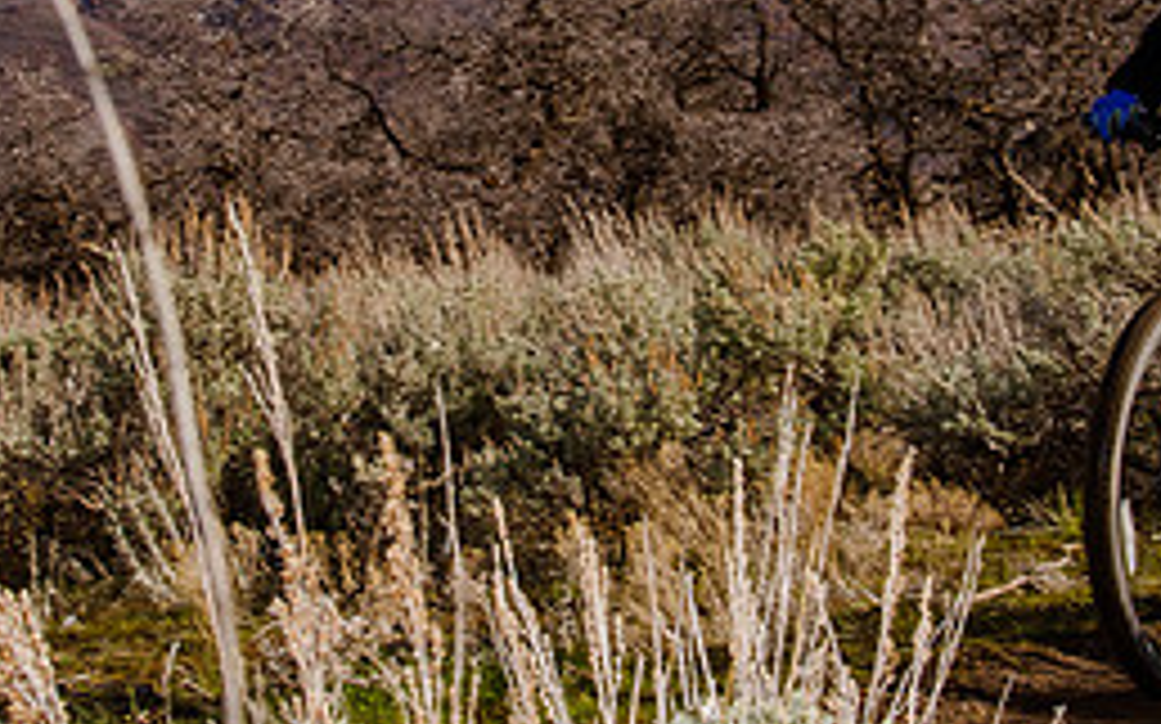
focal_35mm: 107
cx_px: 540
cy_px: 85
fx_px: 3384
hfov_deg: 19.5
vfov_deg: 12.1
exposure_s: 1/200
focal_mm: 35
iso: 250
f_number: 16
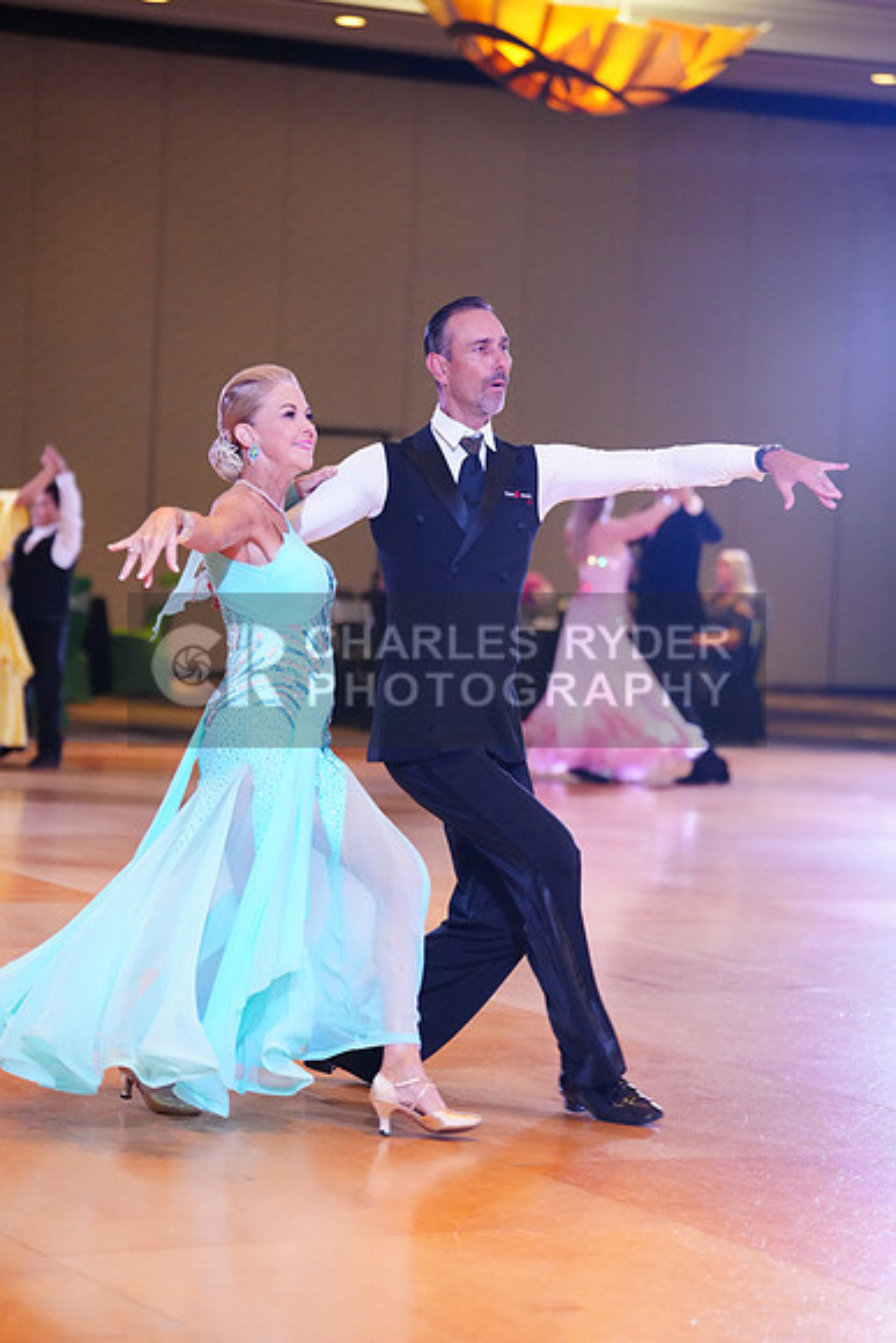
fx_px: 3731
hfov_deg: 13.7
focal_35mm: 100
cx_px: 448
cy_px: 672
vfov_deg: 20.4
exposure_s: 1/400
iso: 5000
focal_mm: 100
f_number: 2.8
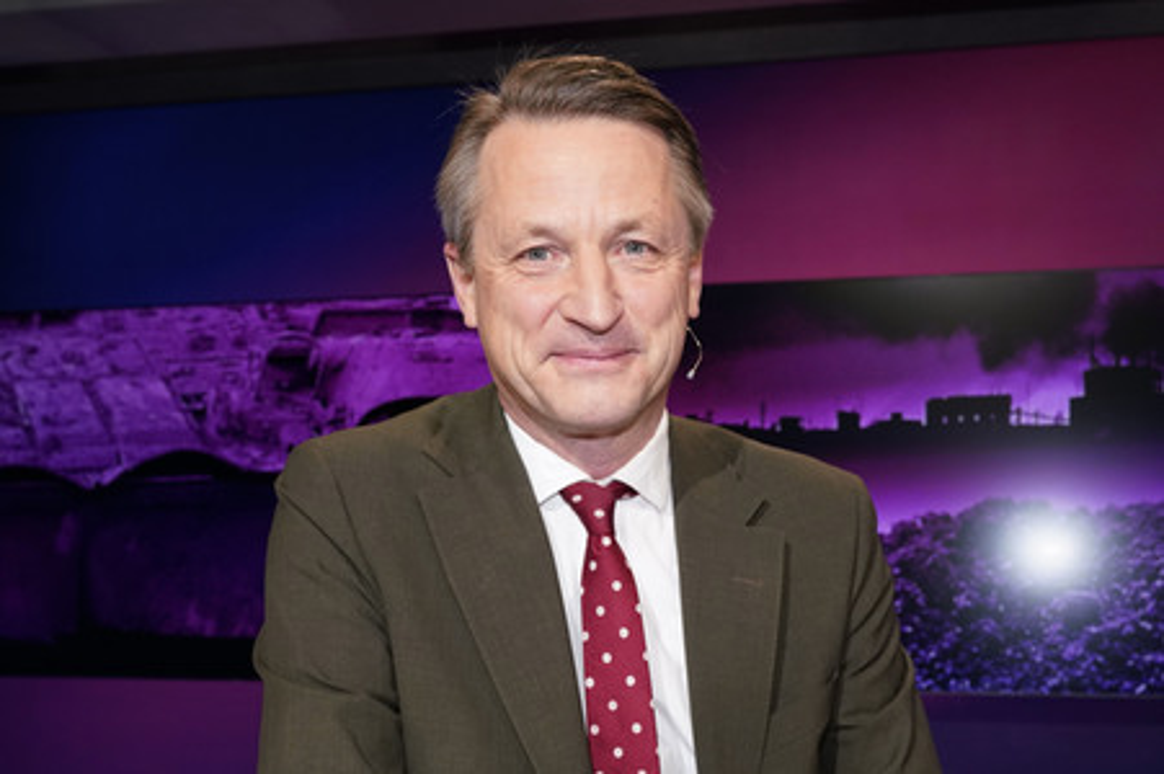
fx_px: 905
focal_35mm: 28
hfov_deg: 65.5
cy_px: 387
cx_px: 582
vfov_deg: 46.3
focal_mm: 28
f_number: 5.6
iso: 1600
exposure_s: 1/125
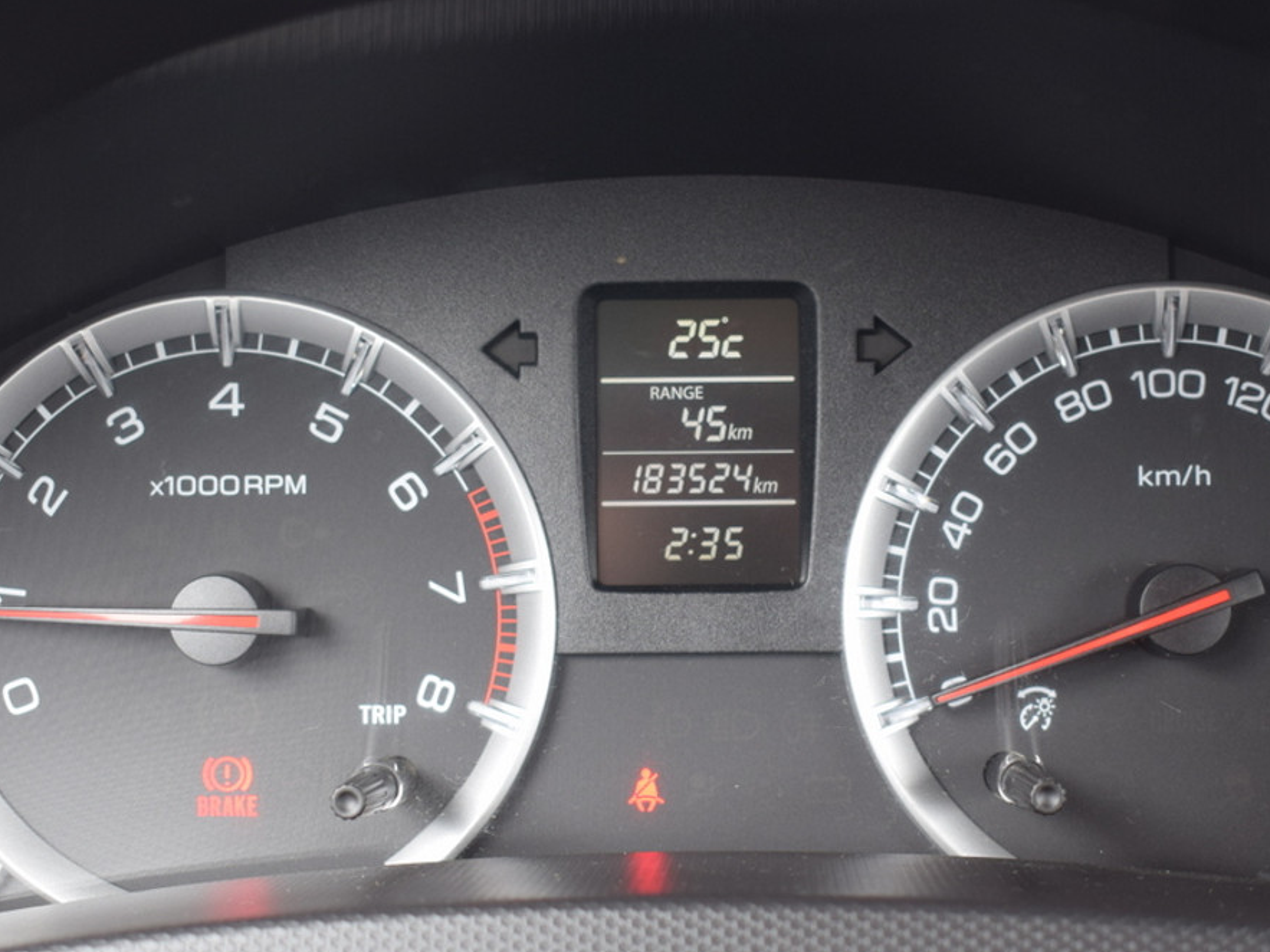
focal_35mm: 62
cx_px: 692
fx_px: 2266
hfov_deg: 31.3
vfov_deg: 23.7
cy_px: 505
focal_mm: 27
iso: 400
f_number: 4.2
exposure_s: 1/80
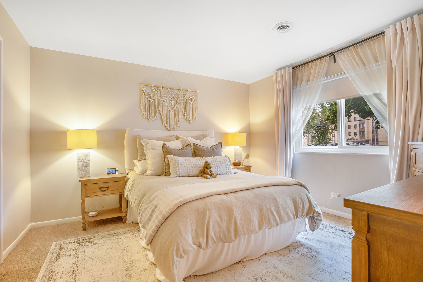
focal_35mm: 16
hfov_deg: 96.7
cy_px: 141
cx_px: 212
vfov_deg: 73.7
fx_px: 188
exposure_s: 1.3
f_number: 9
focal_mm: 16
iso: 320
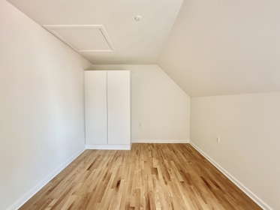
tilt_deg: -1.9
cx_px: 140
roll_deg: -0.3
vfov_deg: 85.7
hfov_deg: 102.0
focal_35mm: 14
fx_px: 113
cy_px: 105
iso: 100
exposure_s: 1/99
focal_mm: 2.22
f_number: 2.2
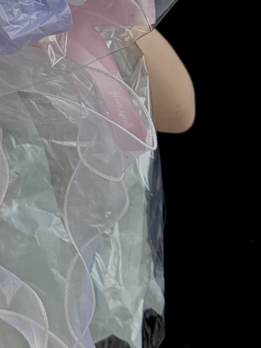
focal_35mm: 135
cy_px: -111
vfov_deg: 14.0
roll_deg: -2.1
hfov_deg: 10.7
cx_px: -86
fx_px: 1357
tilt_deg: -1.0
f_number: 1.78
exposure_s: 1/434
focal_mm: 6.76
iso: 64
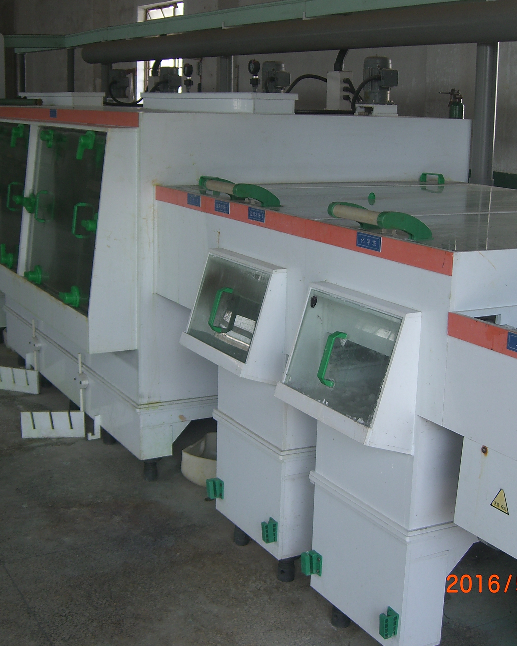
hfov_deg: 30.2
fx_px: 956
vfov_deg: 37.3
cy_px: 324
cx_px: 270
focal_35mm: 50
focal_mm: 7.9
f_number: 2.8
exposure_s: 1/80
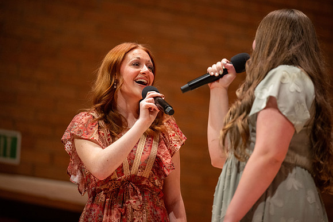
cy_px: 111
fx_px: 1758
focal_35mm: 190
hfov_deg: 10.8
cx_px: 166
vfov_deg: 7.2
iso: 2500
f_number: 2.8
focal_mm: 190
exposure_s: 1/640
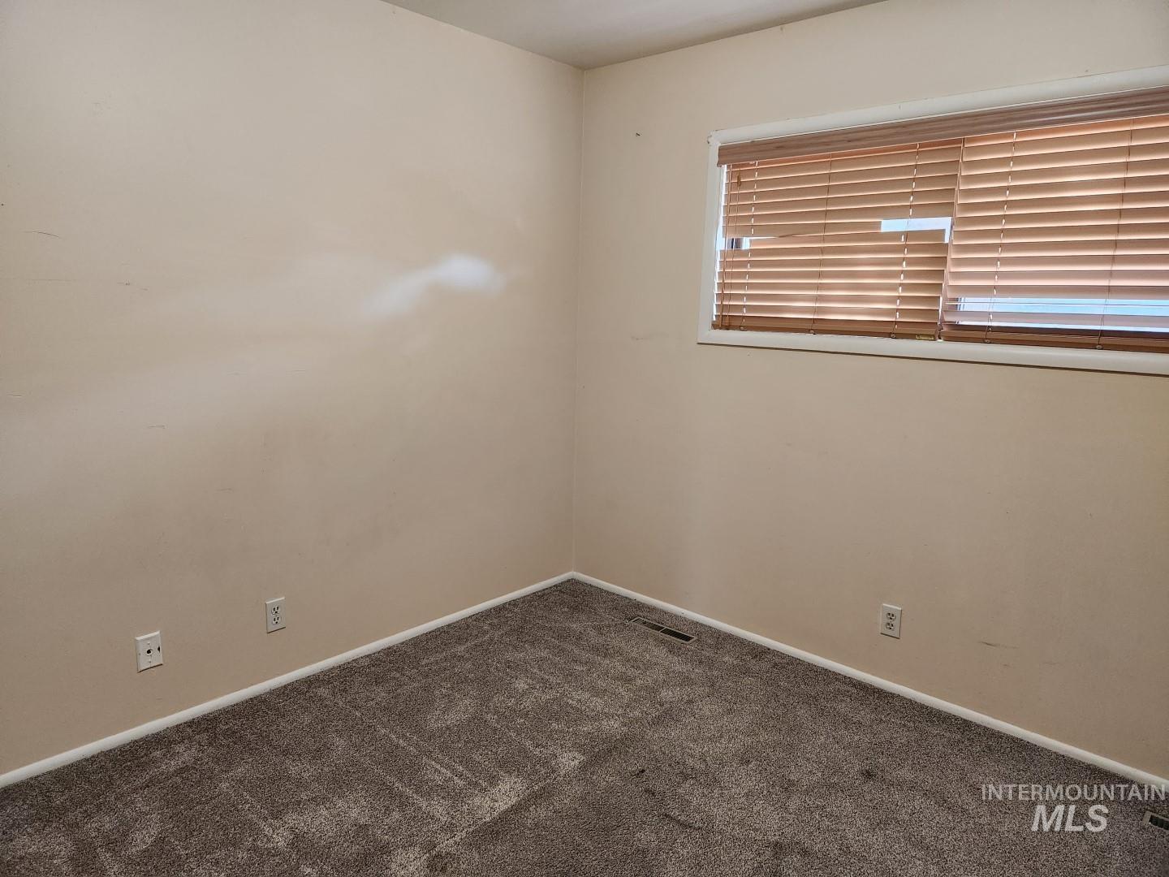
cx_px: 584
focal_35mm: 23
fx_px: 777
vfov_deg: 58.9
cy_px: 438
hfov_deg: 73.9
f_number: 1.8
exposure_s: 1/120
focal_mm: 5.4
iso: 640
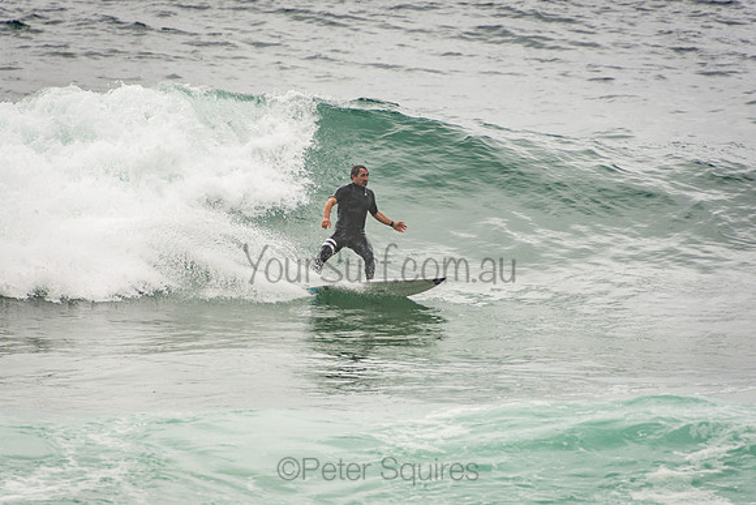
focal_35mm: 600
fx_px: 12602
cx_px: 378
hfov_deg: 3.4
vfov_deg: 2.3
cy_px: 252
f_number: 5.6
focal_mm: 400
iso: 280
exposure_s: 1/1250
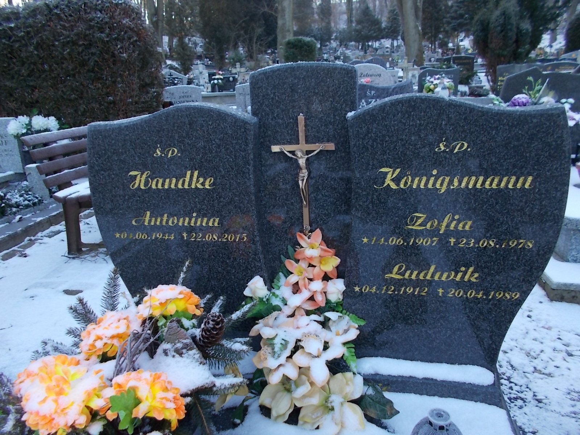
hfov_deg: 67.3
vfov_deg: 53.1
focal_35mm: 26
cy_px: 218
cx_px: 290
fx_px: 436
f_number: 3.2
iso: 80
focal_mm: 4.6
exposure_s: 1/60
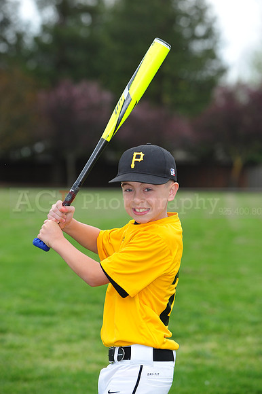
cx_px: 131
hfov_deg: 8.8
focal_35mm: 155
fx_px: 1694
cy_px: 197
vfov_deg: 13.3
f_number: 5.6
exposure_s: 1/400
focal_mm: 155
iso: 400
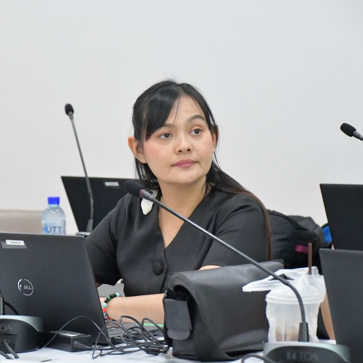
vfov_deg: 8.7
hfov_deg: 8.7
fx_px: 2385
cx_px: 161
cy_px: 181
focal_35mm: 201
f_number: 5.6
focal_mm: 105
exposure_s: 1/125
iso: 7200
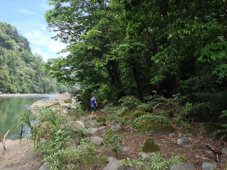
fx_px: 230
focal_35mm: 35
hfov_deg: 52.6
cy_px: 85
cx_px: 114
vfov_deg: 40.7
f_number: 2.4
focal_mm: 4.28
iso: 50
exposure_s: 1/252
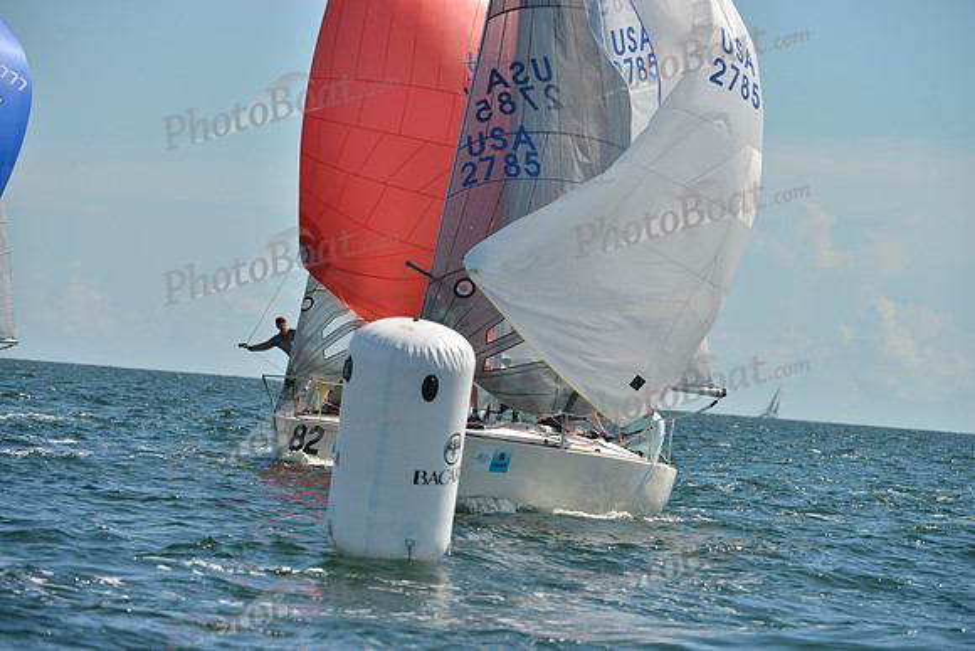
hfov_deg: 8.6
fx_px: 6501
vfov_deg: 5.7
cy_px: 326
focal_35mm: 240
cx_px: 488
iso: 200
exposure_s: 1/1000
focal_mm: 240
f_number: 7.1
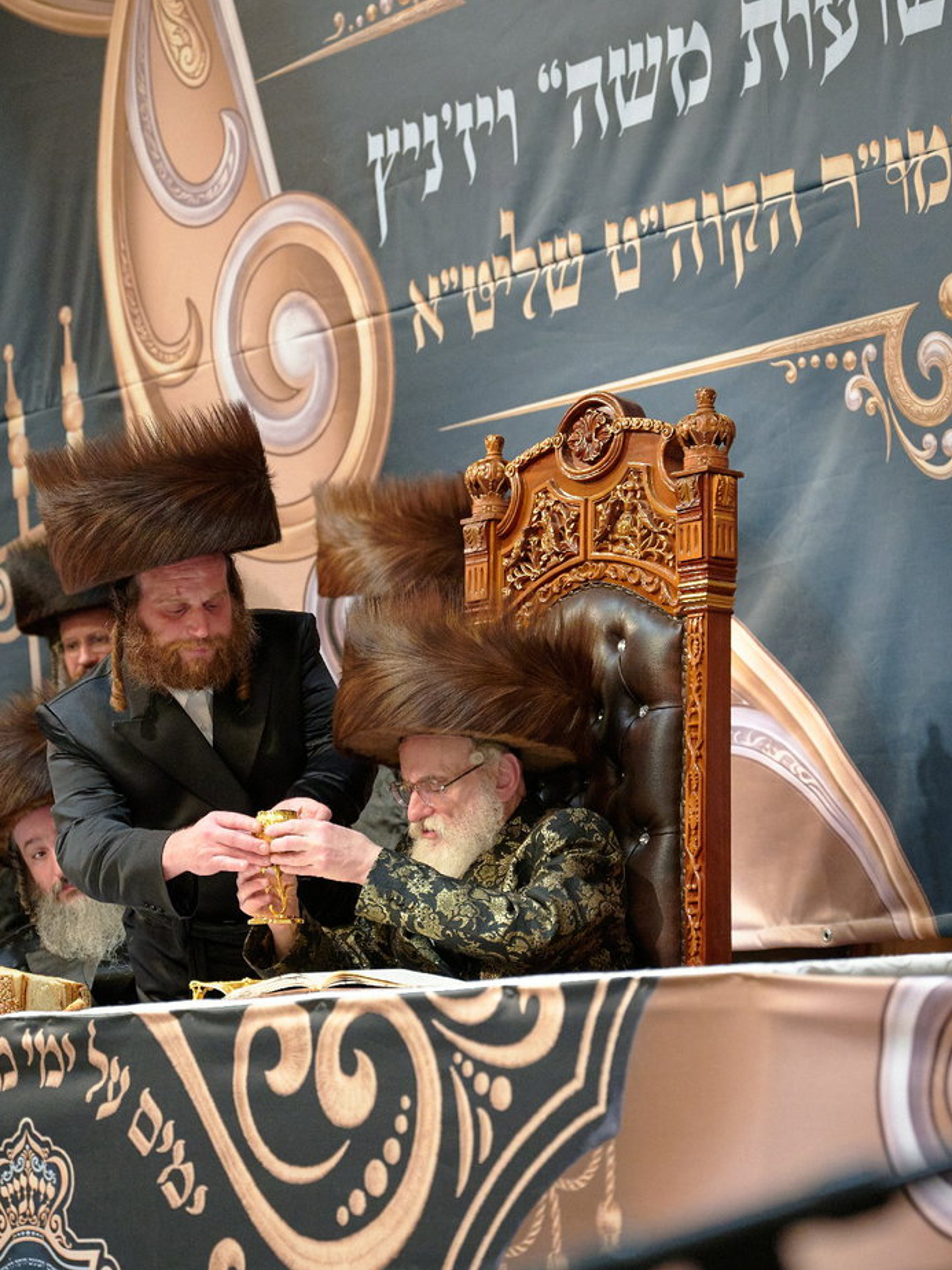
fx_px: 3740
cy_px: 633
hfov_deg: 14.5
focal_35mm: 102
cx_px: 479
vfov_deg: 19.3
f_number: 3.2
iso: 3200
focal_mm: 70
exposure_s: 1/200
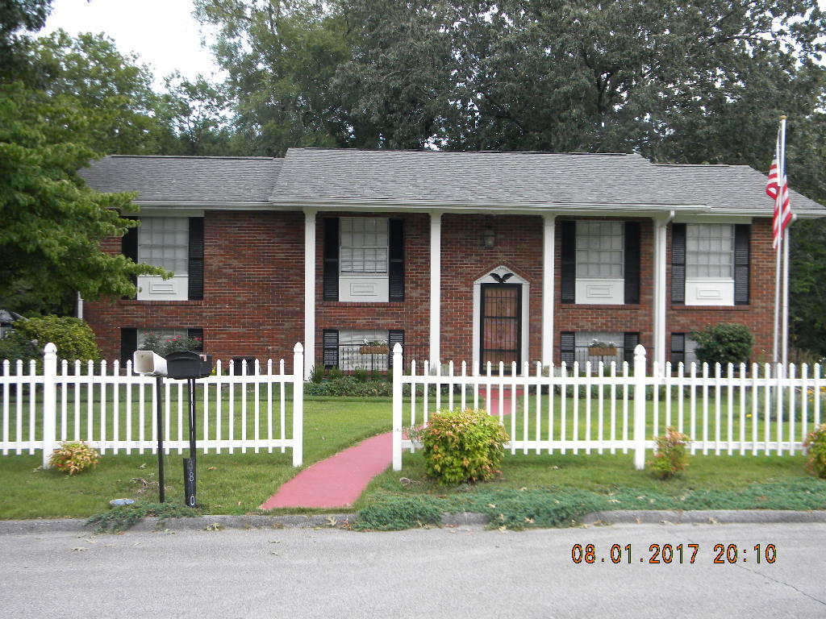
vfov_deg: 35.1
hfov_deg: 45.8
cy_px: 310
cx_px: 413
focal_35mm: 41
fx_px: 978
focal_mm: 7.3
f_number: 3.8
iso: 126
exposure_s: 1/60
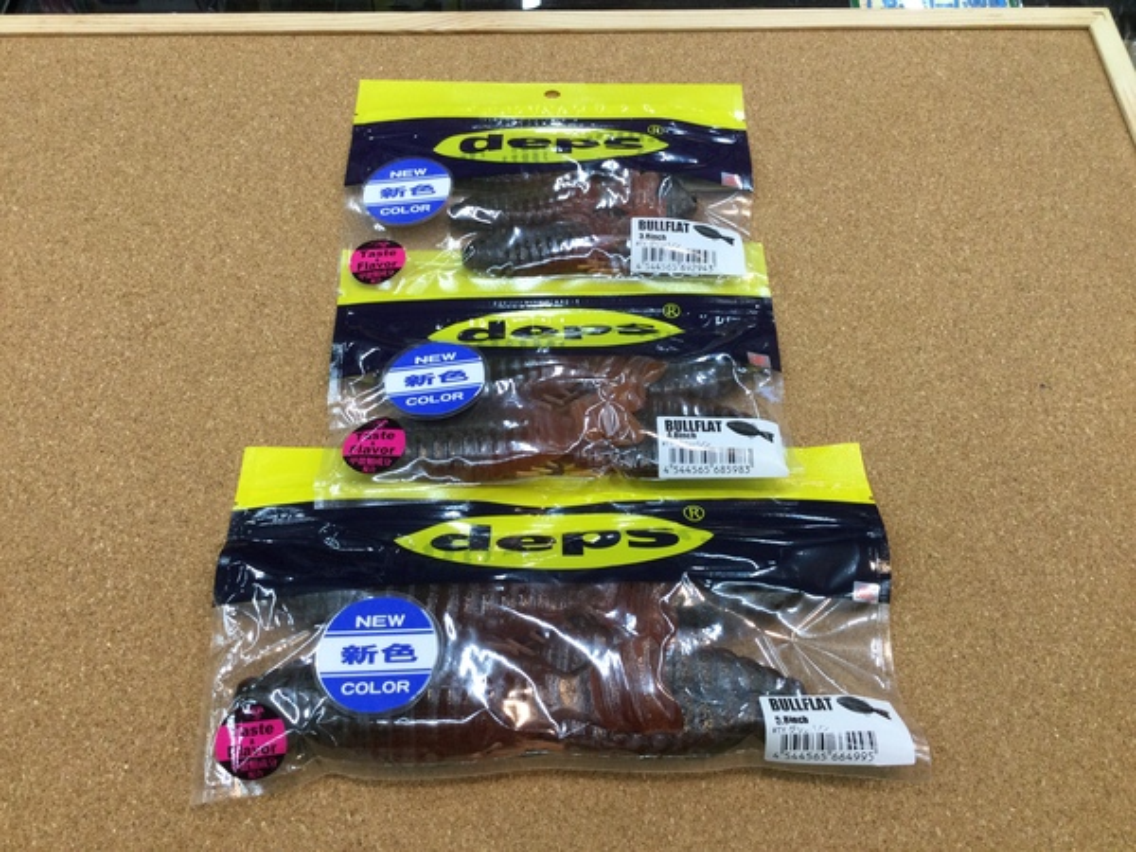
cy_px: 426
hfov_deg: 58.4
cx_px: 568
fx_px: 1017
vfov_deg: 45.4
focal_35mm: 31
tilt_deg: -60.3
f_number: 2.4
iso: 25
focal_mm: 3.3
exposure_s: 1/30
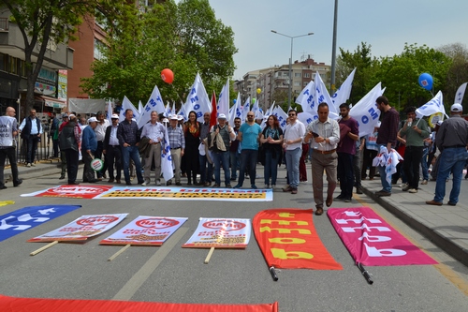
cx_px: 234
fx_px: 507
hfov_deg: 49.6
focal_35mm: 39
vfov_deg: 34.2
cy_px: 156
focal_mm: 26
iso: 100
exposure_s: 1/250
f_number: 8
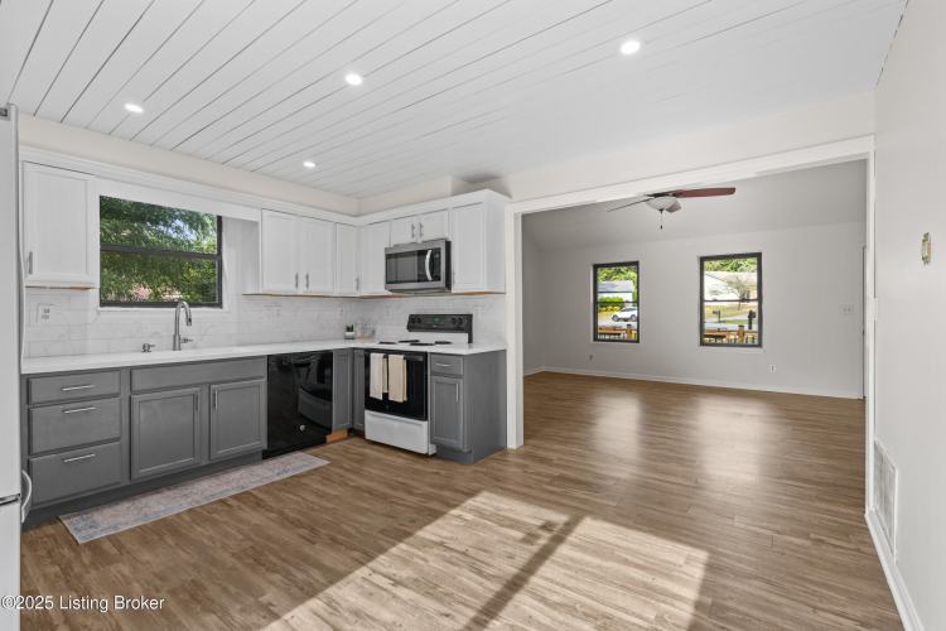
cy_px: 316
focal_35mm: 16
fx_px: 420
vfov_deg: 73.7
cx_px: 473
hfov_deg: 96.7
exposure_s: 1/4
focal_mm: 16
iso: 400
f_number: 10
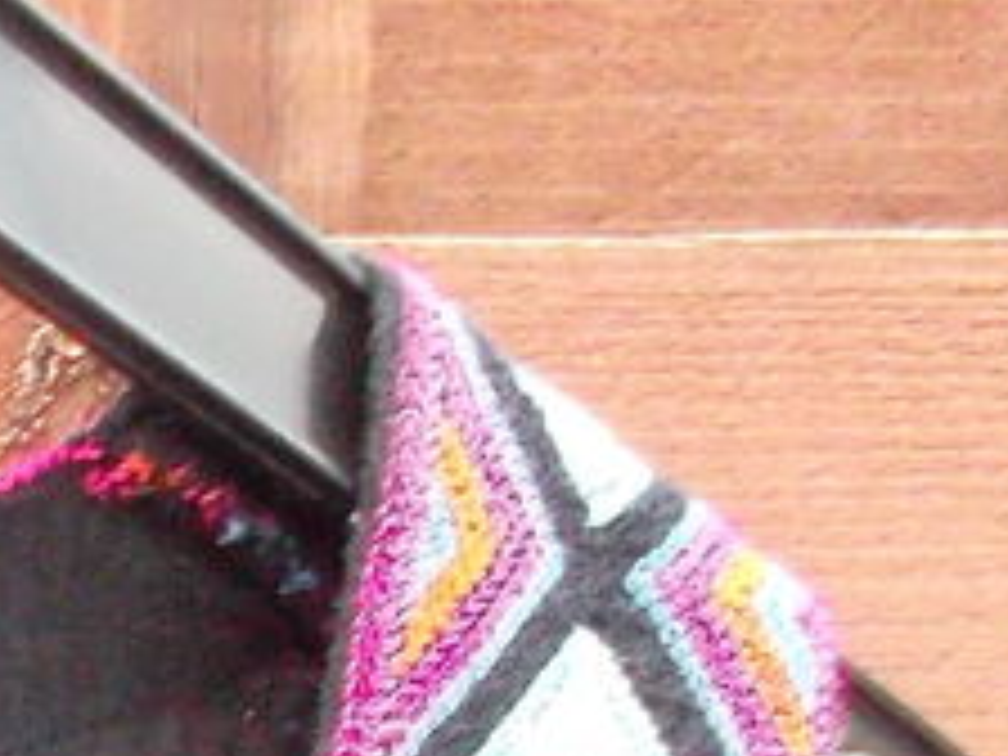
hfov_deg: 13.7
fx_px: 3640
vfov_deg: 10.7
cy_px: 1611
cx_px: -932
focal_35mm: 125
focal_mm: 4.1
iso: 500
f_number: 3.3
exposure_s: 1/15
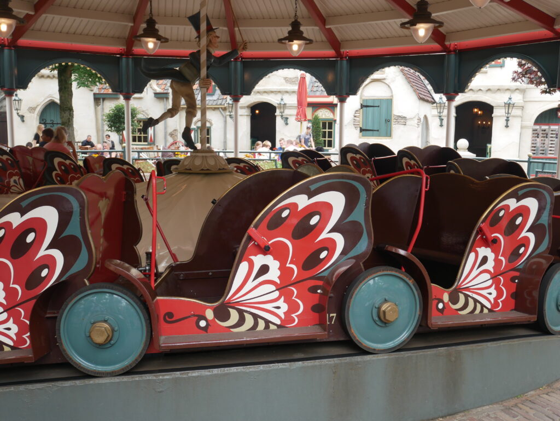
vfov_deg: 39.7
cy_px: 210
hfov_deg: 51.3
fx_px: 583
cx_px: 280
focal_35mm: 36
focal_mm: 18
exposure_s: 1/80
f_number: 4.2
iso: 200
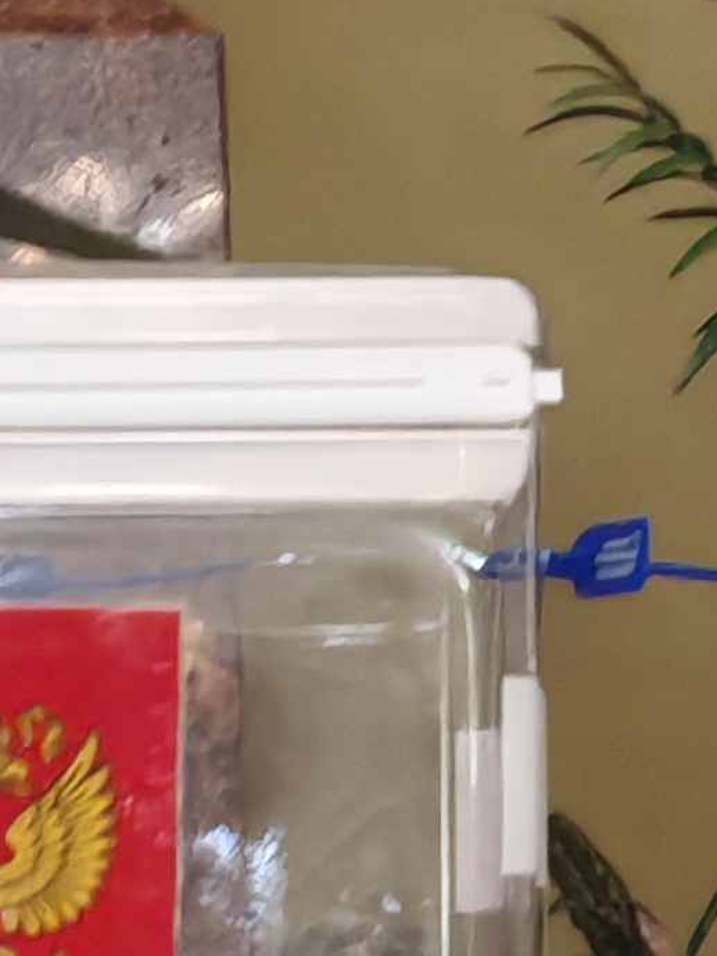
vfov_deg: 6.1
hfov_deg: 4.6
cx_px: -577
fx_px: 8862
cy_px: 1190
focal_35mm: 321
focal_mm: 6.67
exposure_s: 1/50
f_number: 1.9
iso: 500
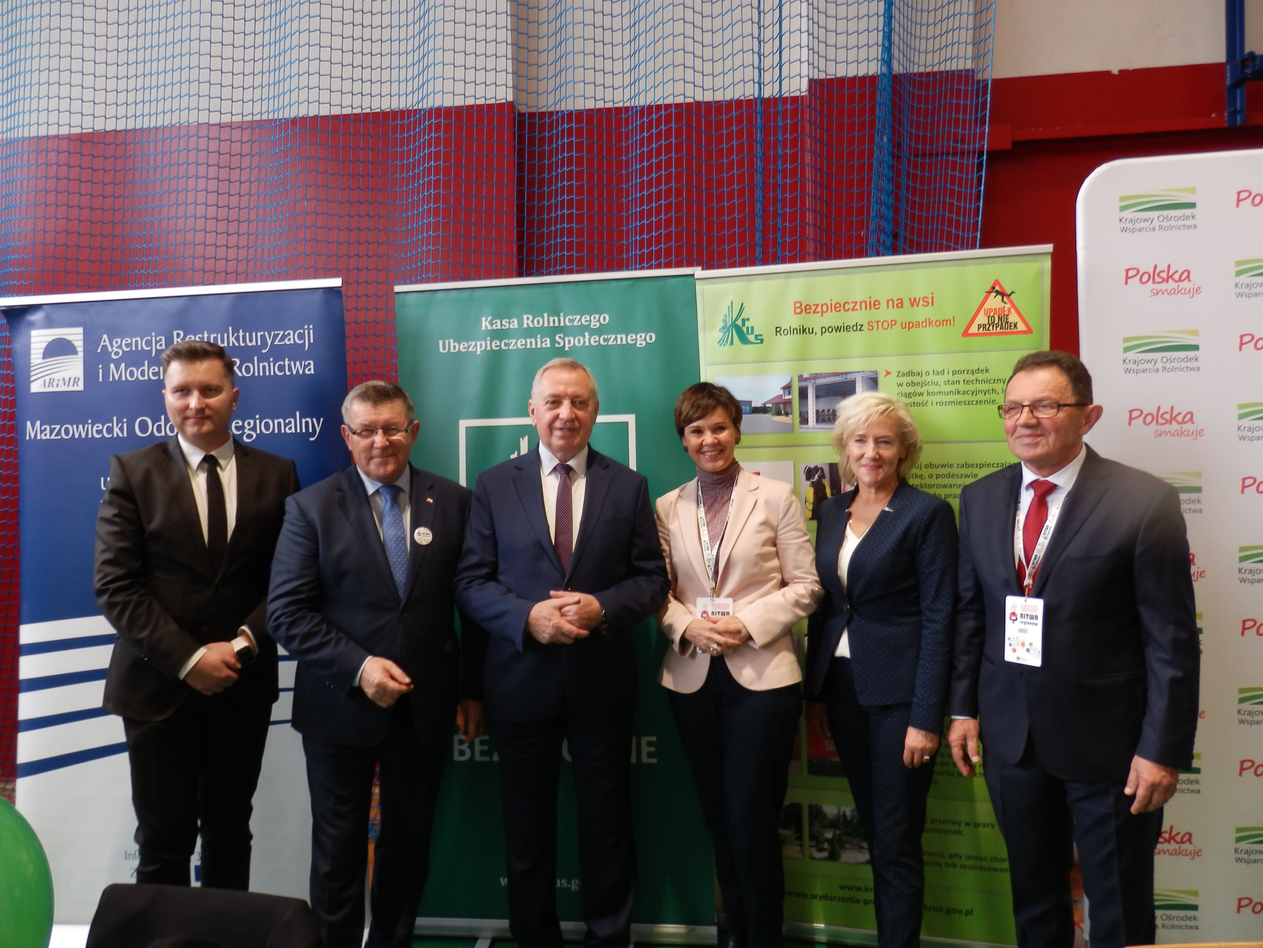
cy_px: 474
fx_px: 912
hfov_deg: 69.4
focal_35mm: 25
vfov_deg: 54.9
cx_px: 632
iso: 160
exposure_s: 1/30
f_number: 3
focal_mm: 4.5
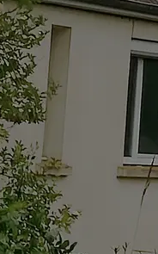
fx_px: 1746
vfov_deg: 8.1
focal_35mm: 253
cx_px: 409
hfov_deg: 5.0
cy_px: -161
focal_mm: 3.81
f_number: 2.2
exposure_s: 1/1721
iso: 50
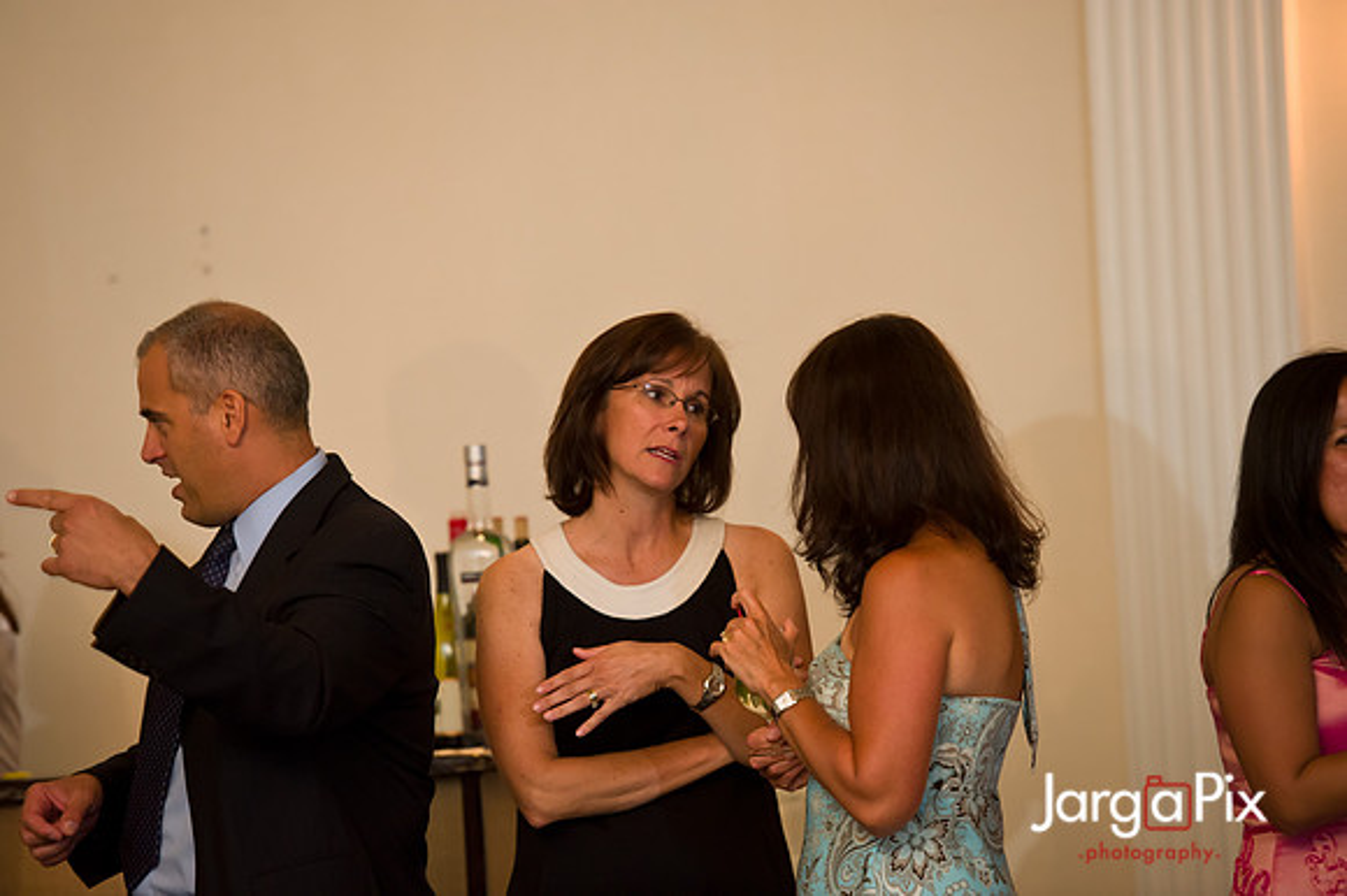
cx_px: 674
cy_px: 448
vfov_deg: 8.3
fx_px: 6170
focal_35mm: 165
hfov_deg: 12.5
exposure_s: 1/125
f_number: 3.2
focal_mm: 165
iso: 1600
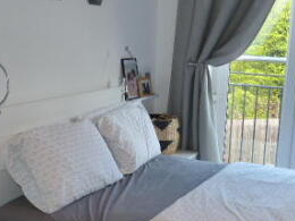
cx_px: 176
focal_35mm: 56
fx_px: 477
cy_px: 156
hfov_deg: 34.2
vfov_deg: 25.9
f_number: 2.8
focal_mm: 4.5
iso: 160
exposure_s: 1/60
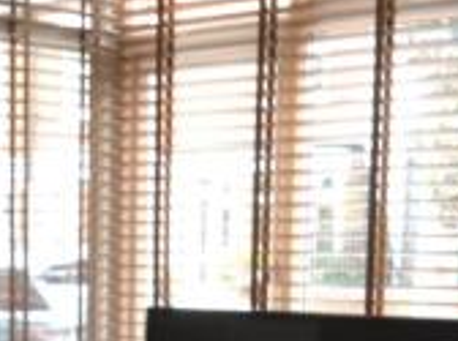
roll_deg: -1.4
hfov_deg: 15.8
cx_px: -15
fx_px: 1610
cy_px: 435
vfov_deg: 11.8
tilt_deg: -7.4
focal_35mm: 122
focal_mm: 4.28
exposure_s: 1/24
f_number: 2.4
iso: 50
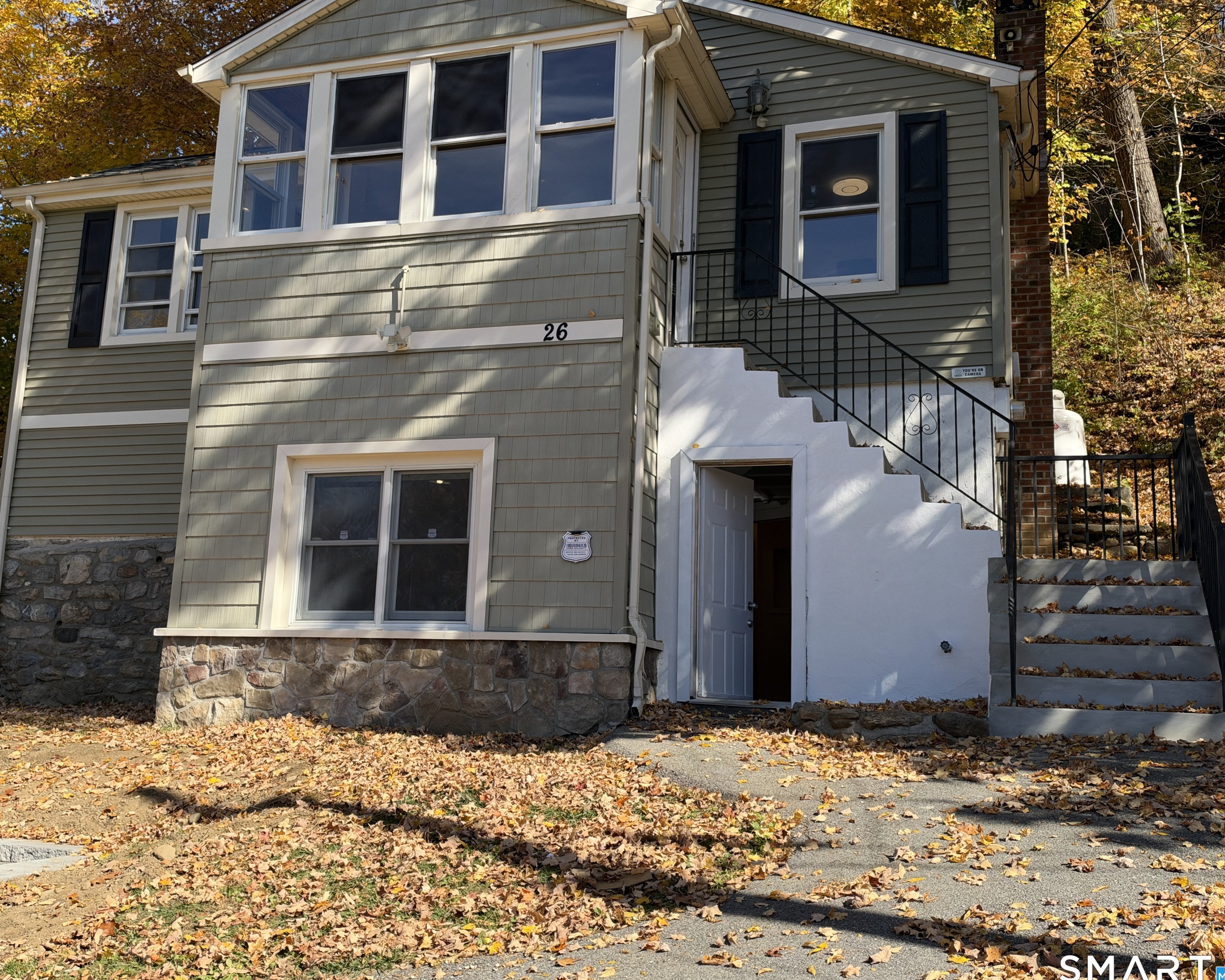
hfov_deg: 51.4
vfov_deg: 42.2
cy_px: 445
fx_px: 1269
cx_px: 545
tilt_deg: +11.6
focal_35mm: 35
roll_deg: -2.0
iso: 80
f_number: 1.48
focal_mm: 6.93
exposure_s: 1/3226
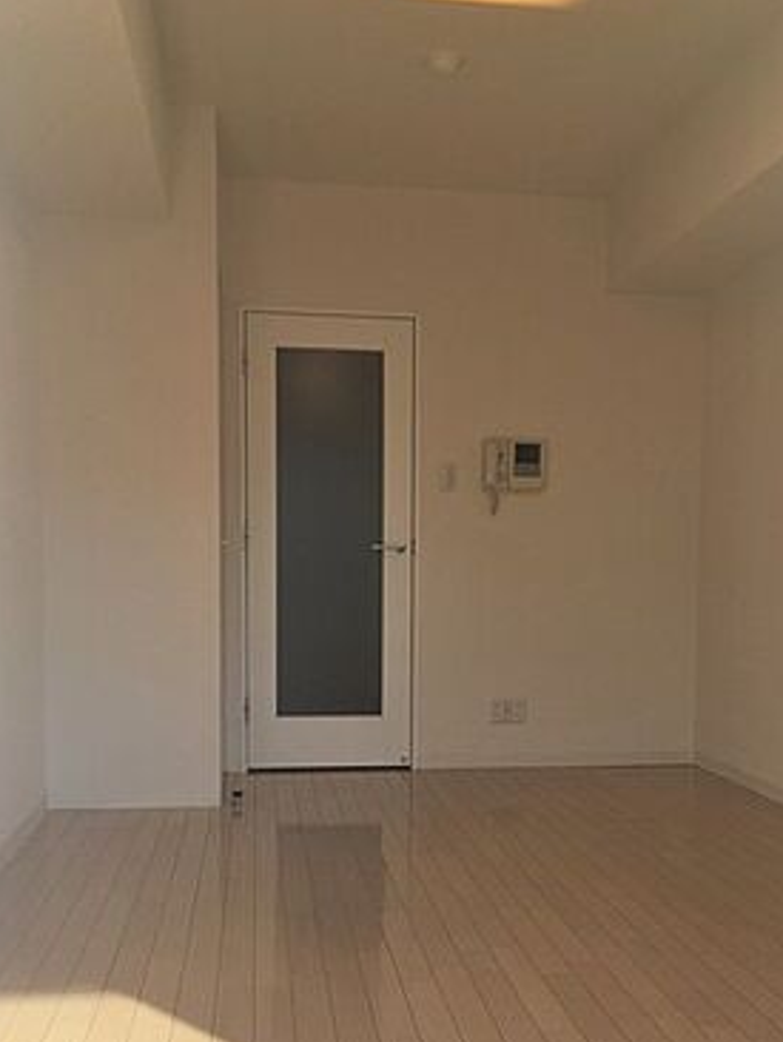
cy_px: 652
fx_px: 1145
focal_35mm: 38
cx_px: 438
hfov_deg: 37.7
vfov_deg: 48.5
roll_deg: +0.2
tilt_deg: -5.5
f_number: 2.2
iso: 25
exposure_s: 1/503
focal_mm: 4.15
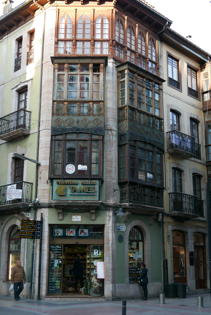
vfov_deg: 39.6
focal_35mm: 50
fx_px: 439
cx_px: 106
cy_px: 158
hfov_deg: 27.0
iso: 200
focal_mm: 22.7
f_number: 2.8
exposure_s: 1/125
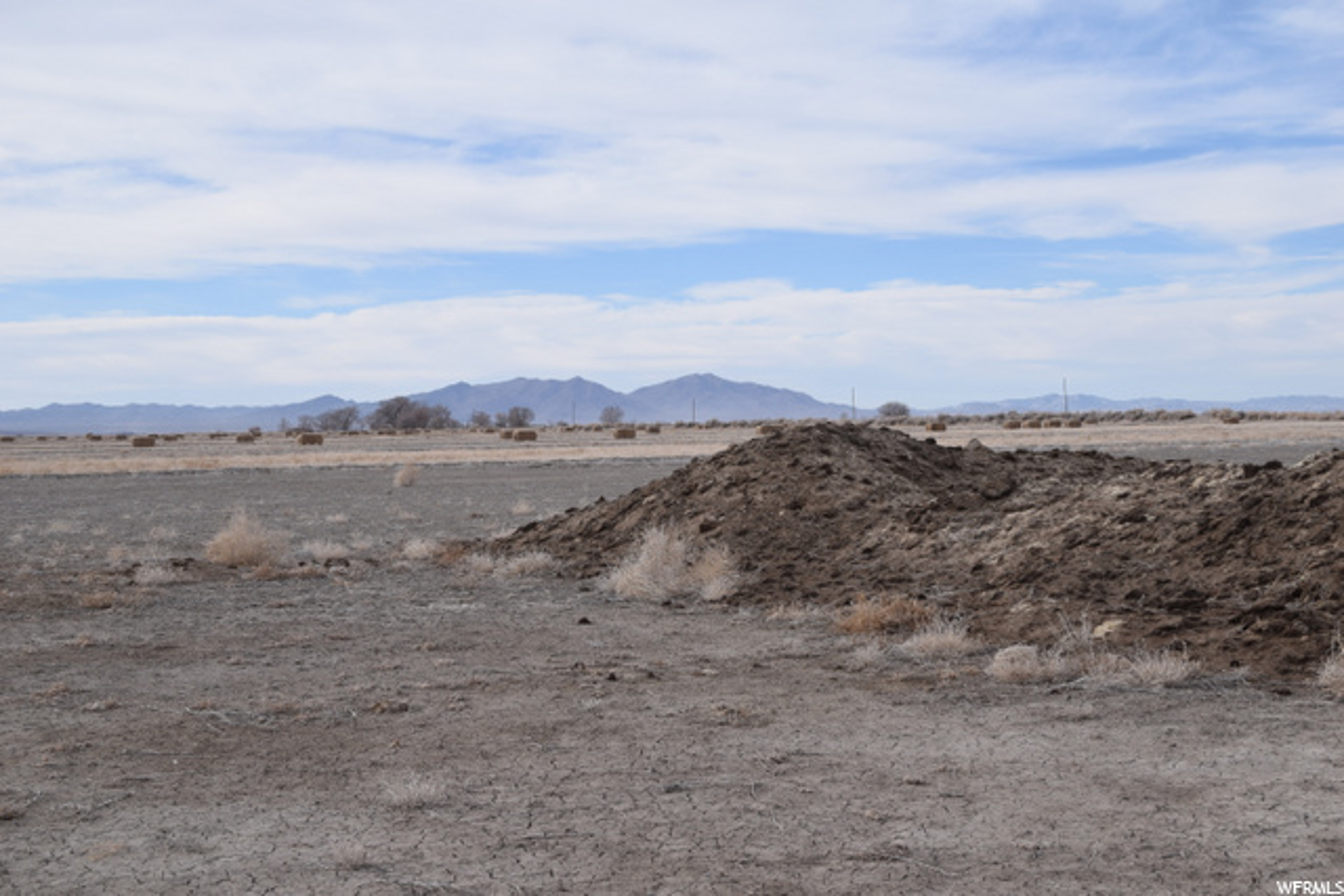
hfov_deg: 43.6
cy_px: 448
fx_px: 1680
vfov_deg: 29.9
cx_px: 672
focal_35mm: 45
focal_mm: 30
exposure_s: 1/500
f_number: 8
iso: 200
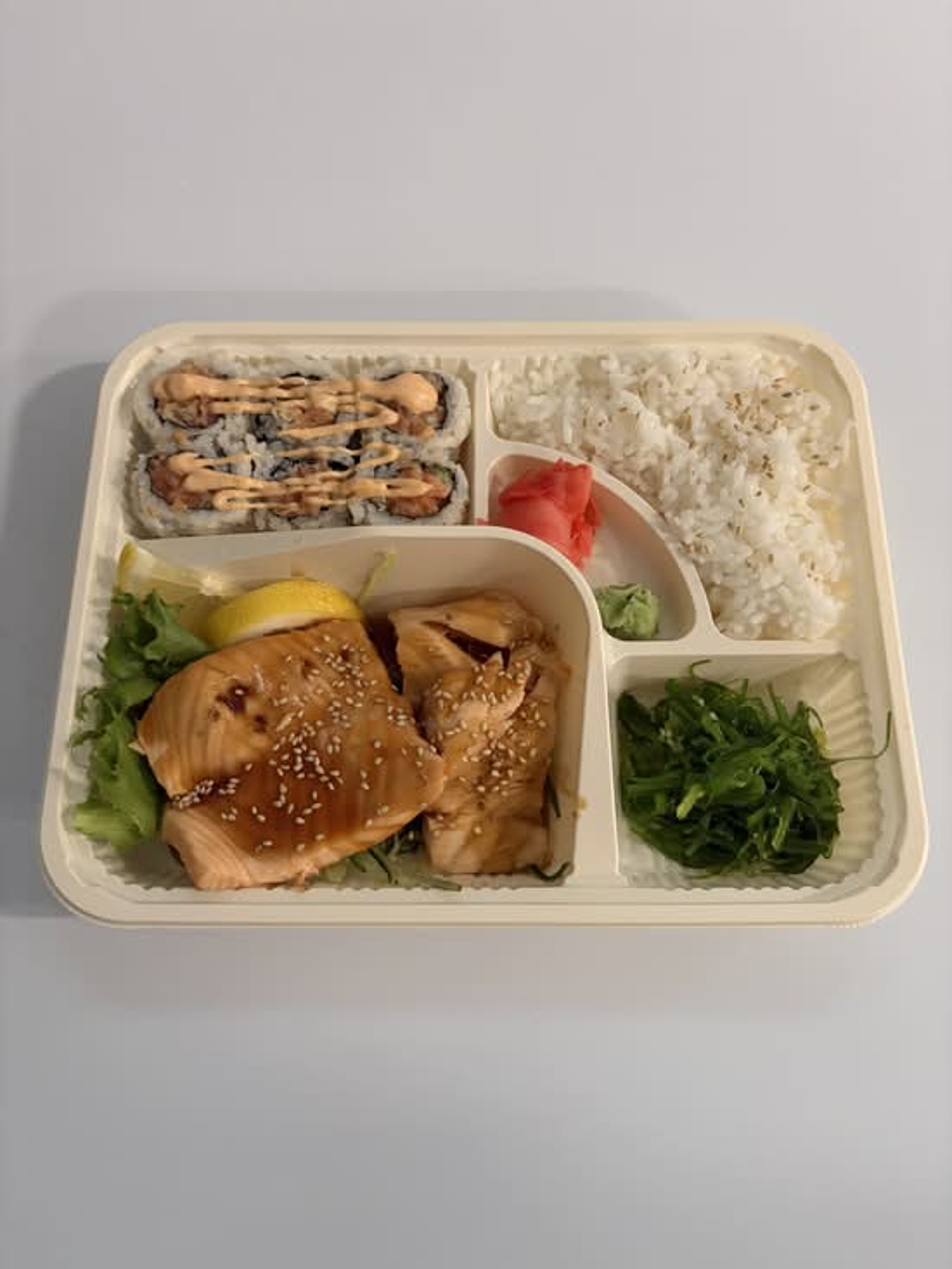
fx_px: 953
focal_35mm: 26
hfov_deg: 53.1
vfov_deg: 67.3
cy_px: 634
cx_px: 476
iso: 400
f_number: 1.6
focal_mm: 5.96
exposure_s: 1/60
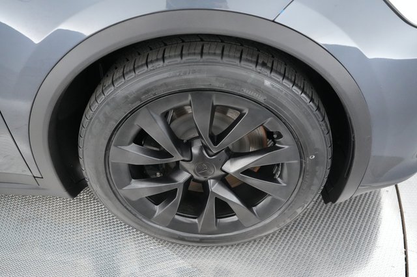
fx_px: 324
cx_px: 208
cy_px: 138
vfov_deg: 46.4
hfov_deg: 65.5
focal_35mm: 28
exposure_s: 1/250
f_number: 2.8
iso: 10000
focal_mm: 28
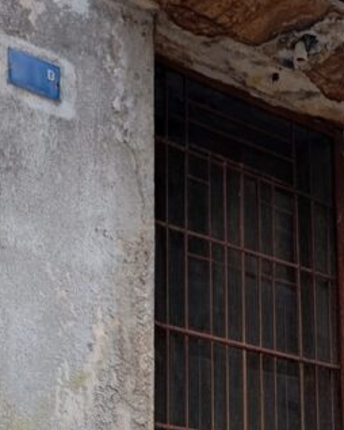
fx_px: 1096
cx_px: 373
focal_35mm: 86
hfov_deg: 17.3
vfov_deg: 21.2
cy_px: 461
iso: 100
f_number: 1.8
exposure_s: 1/115
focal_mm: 4.27
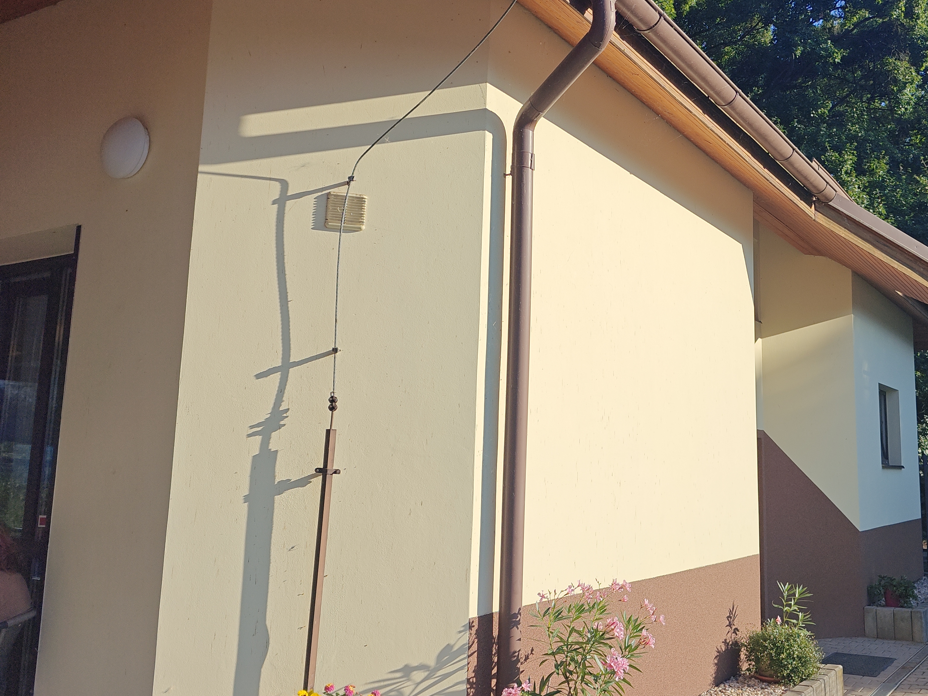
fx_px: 885
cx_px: 664
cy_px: 326
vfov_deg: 42.9
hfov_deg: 53.5
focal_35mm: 33
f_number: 1.6
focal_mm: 6.06
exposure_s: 1/2823
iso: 50
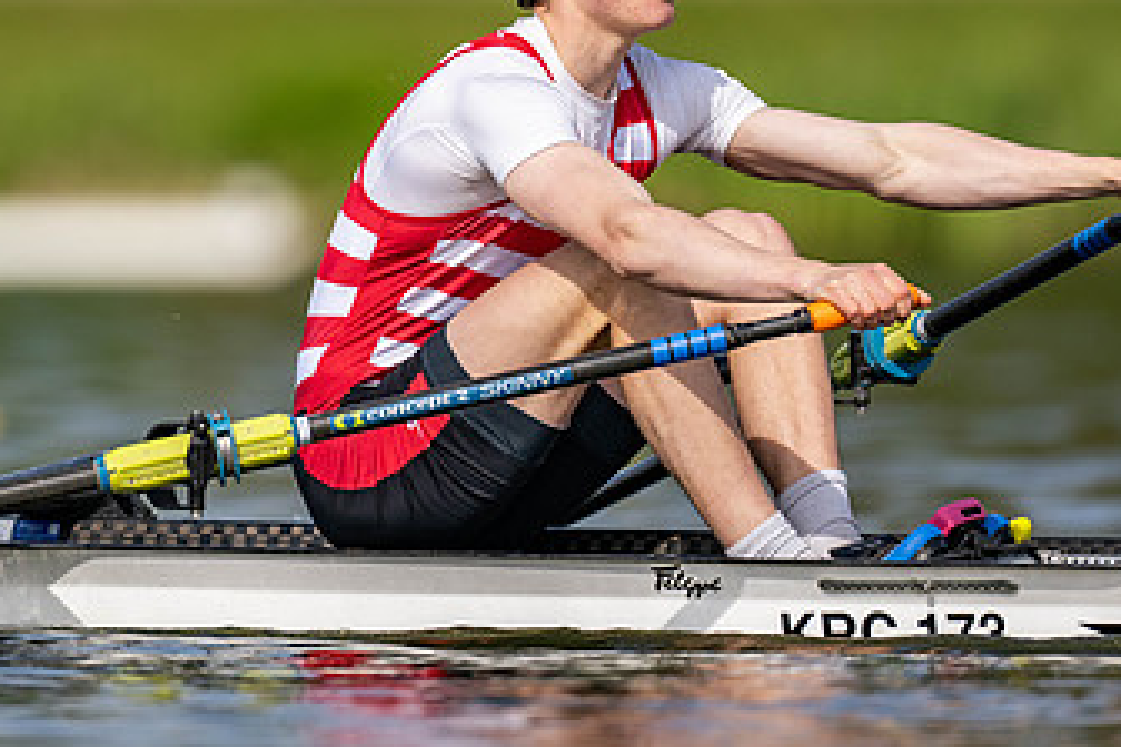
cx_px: 454
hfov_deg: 2.0
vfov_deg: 1.3
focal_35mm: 1037
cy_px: 152
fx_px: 32289
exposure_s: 1/2500
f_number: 4
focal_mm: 600
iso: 220
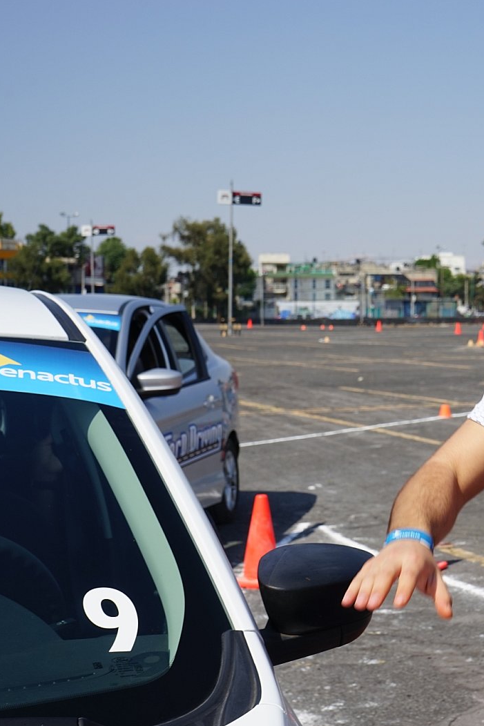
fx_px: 1412
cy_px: 365
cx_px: 424
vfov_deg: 28.8
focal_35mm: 70
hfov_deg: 19.1
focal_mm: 46
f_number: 11
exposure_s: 1/200
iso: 100
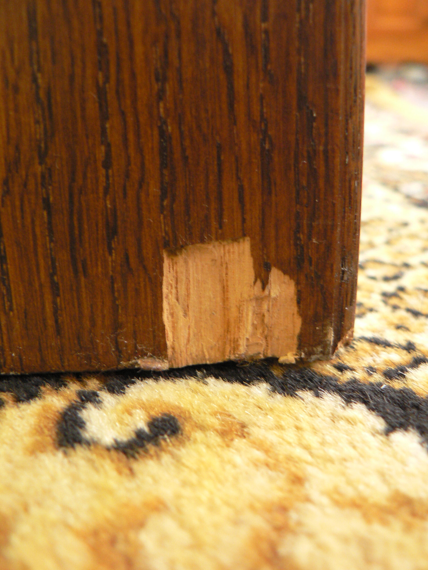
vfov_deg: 51.4
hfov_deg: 39.7
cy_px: 285
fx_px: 593
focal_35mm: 36
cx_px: 214
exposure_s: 1/15
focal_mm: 6
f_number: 2.8
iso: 200
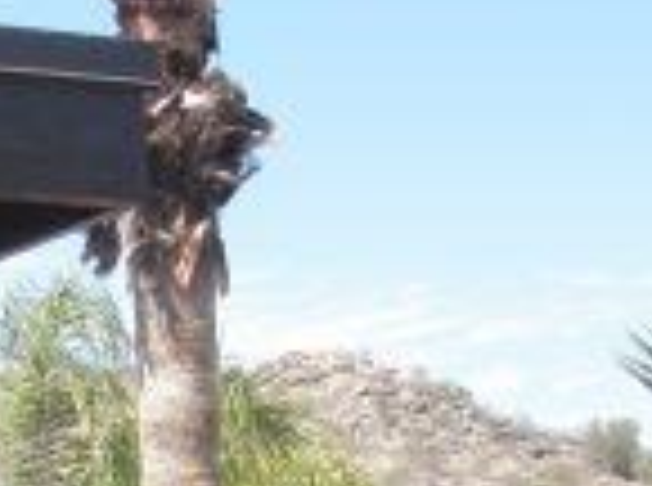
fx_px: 2912
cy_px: 801
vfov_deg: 9.2
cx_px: -274
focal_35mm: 155
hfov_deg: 12.3
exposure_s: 1/500
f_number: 3
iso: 64
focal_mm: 5
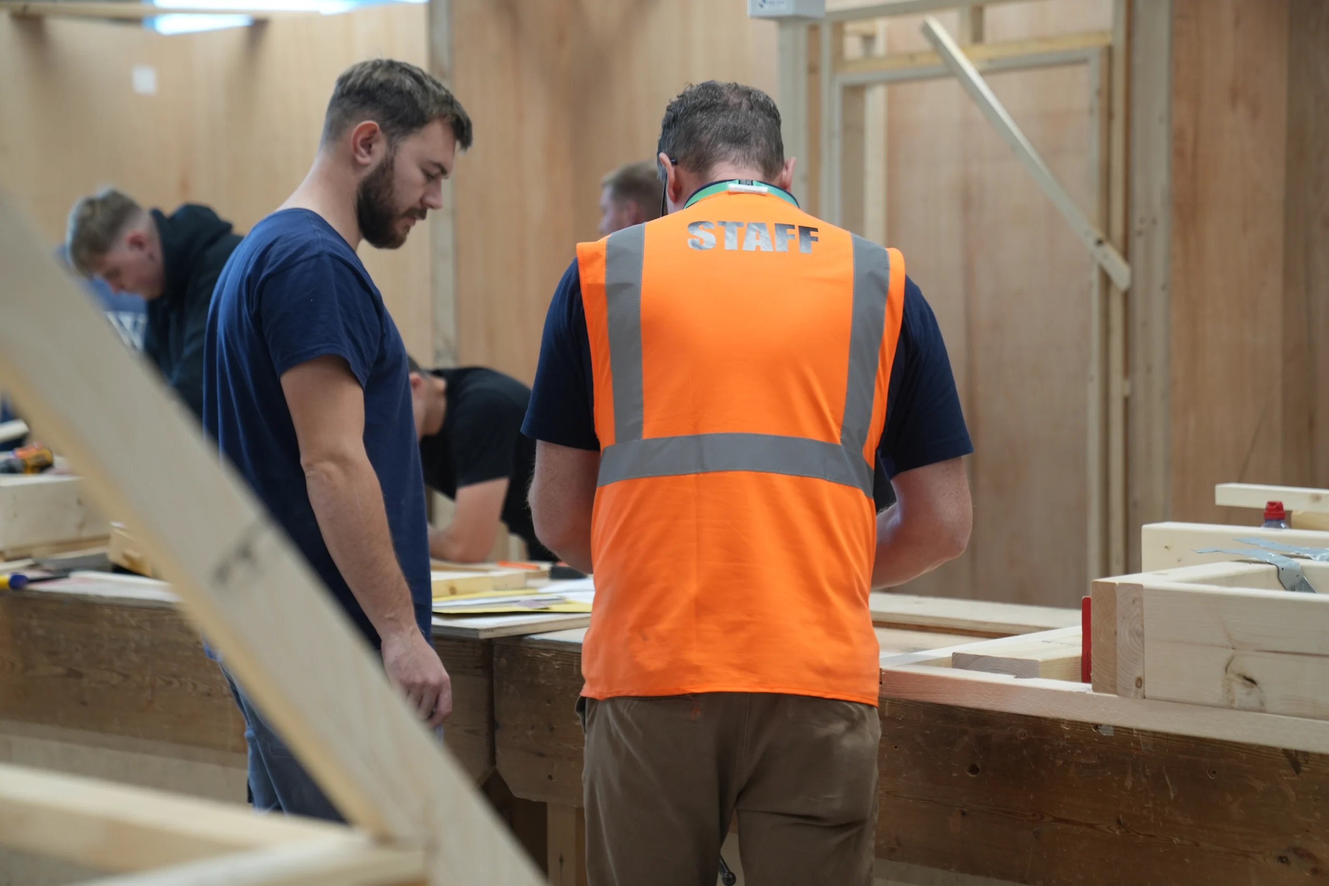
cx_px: 664
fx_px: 2584
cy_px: 443
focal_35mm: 70
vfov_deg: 19.5
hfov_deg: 28.8
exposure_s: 1/80
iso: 400
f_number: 2.8
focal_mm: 70
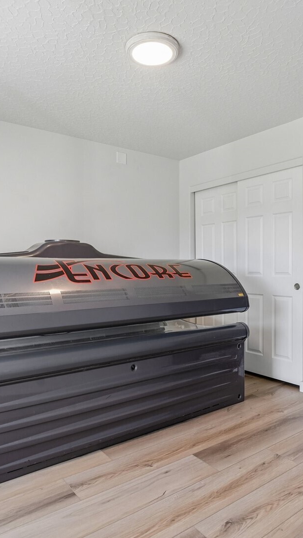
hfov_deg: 44.3
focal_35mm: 26
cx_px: 161
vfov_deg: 71.9
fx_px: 372
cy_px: 270
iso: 400
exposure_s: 1/15
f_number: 8
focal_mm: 16
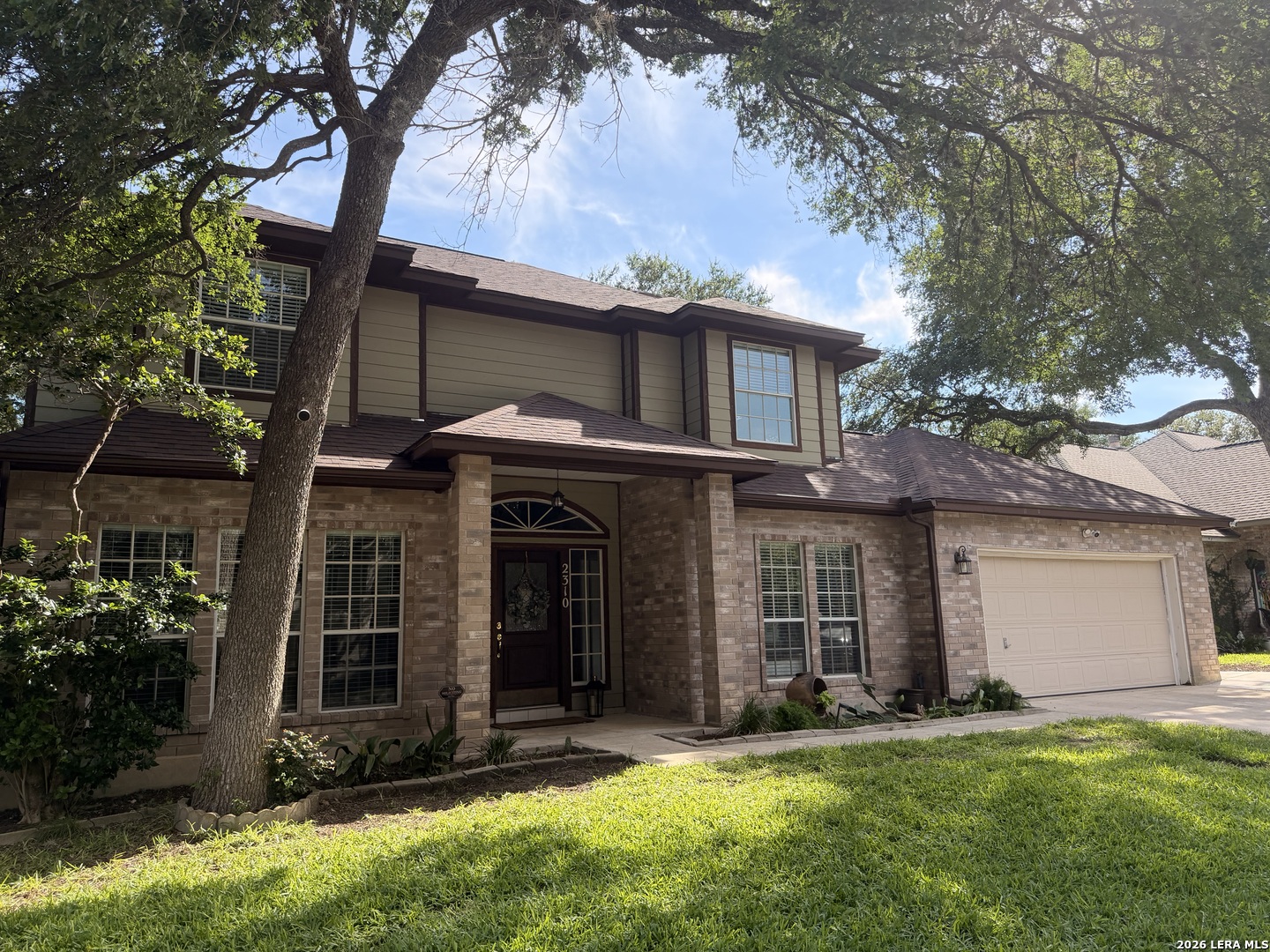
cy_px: 476
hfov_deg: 71.6
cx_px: 635
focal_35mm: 24
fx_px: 881
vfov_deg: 56.8
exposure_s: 1/1901
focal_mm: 6.76
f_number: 1.78
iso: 100
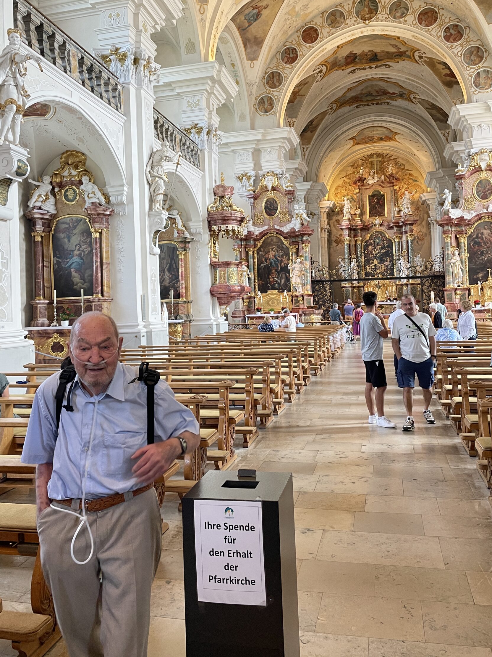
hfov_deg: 46.8
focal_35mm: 30
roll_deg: +2.0
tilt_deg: +2.1
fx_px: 569
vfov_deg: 59.8
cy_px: 287
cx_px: 246
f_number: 1.6
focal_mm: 4.2
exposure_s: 1/50
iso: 80
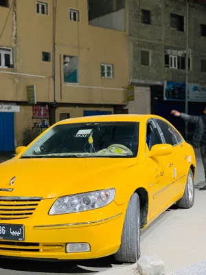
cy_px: 138
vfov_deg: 36.8
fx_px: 413
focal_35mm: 52
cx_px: 103
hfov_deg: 28.0
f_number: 2.4
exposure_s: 1/50
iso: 100
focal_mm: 6
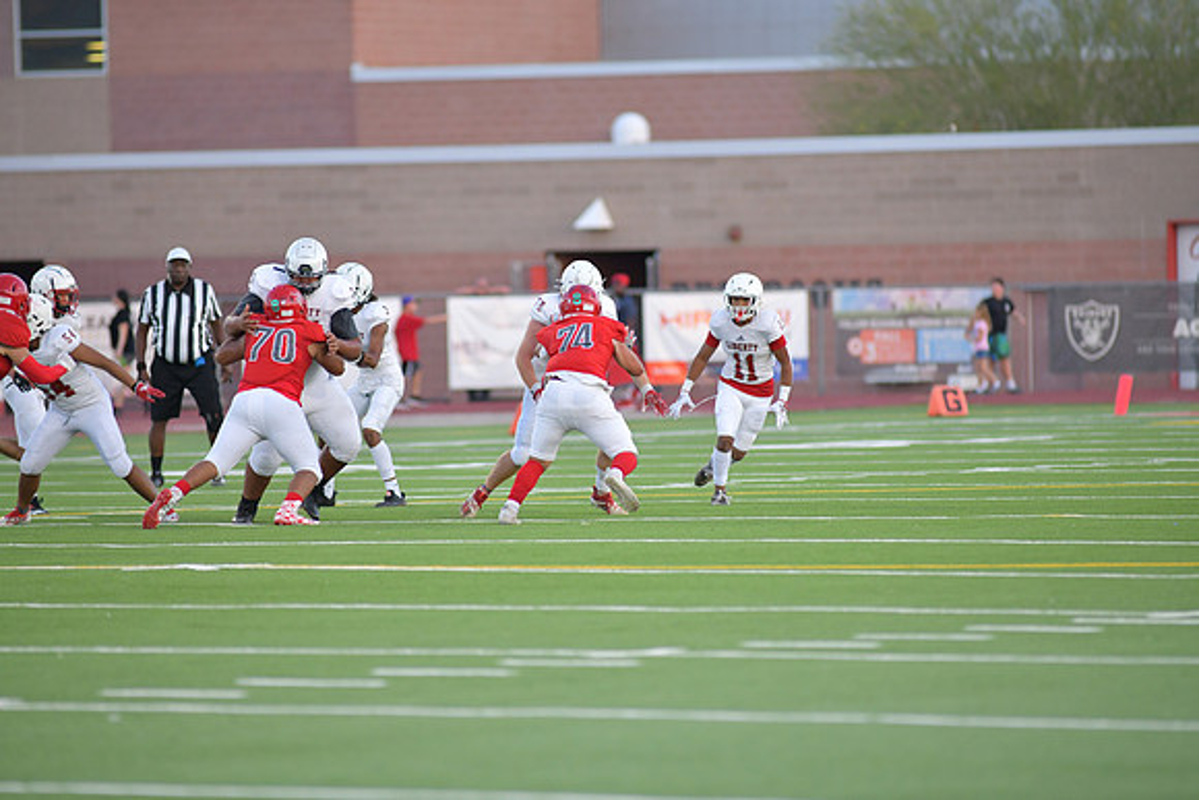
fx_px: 9994
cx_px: 600
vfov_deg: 4.6
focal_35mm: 300
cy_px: 400
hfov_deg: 6.9
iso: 1400
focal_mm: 300
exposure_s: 1/1250
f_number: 3.5
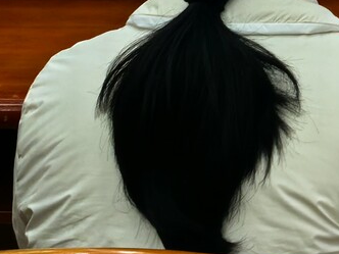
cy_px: -467
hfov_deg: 10.7
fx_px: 1528
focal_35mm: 156
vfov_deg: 8.3
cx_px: 826
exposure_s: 1/100
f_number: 4
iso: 64
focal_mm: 5.75
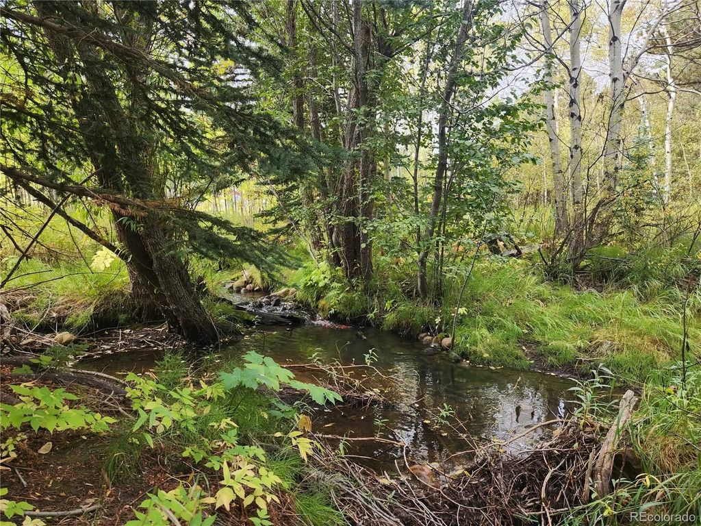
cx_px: 350
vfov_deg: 58.9
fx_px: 466
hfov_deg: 73.9
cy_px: 263
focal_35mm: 23
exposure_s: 1/180
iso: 40
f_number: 1.8
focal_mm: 5.4
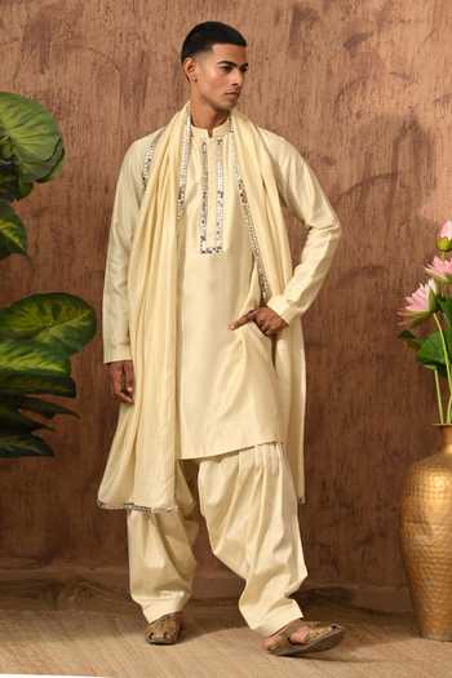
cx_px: 226
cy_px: 339
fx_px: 1469
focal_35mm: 78
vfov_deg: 26.0
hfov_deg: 17.5
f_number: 8
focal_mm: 78
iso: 250
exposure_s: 1/100
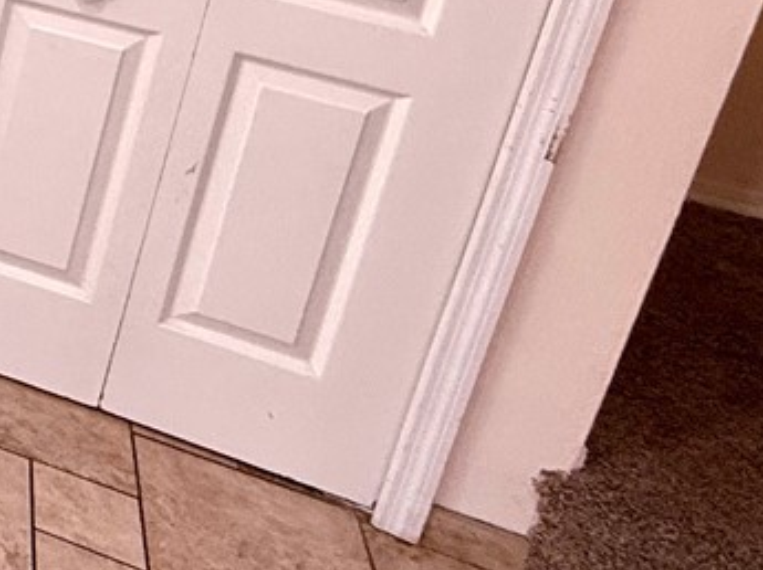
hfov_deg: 18.9
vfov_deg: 19.2
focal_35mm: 65
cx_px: -752
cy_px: -329
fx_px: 1431
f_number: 2.2
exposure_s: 1/120
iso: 125
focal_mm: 2.22
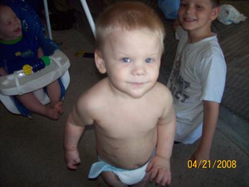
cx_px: 124
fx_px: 259
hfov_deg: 51.4
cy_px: 94
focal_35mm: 36
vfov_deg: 39.7
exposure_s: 1/64
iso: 140
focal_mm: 6
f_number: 2.7
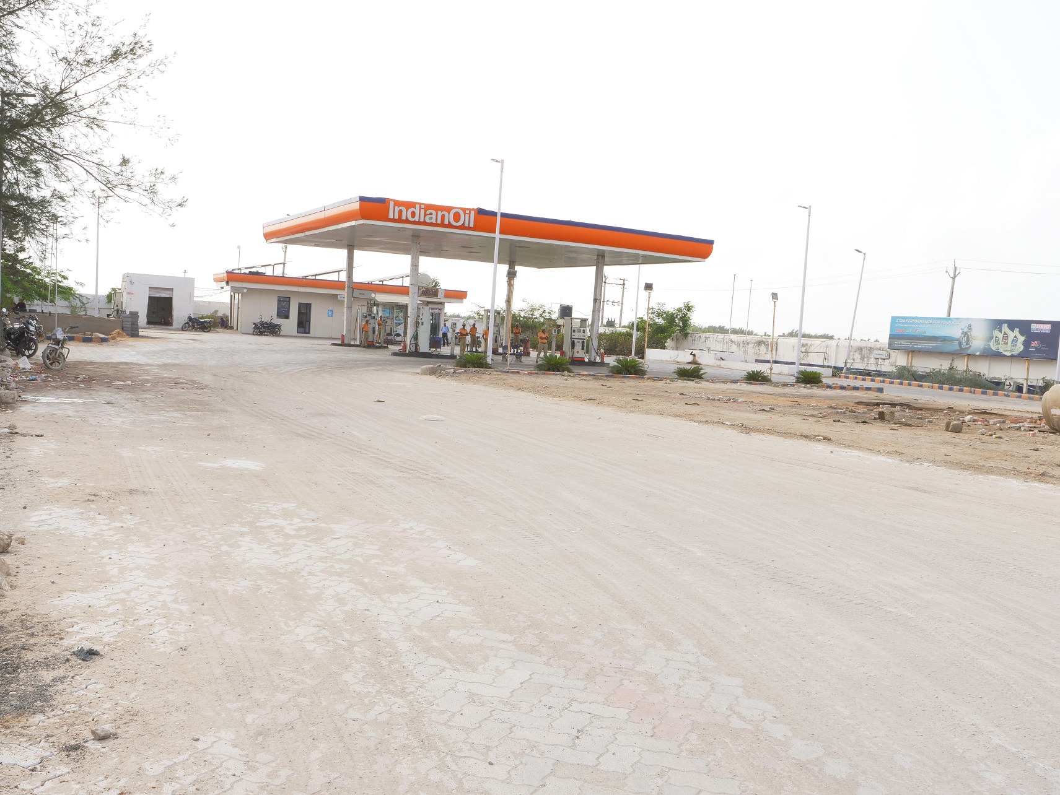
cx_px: 530
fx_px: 980
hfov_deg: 56.8
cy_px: 398
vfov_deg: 44.2
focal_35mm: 32
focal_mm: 16
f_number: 11
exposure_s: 1/80
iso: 200
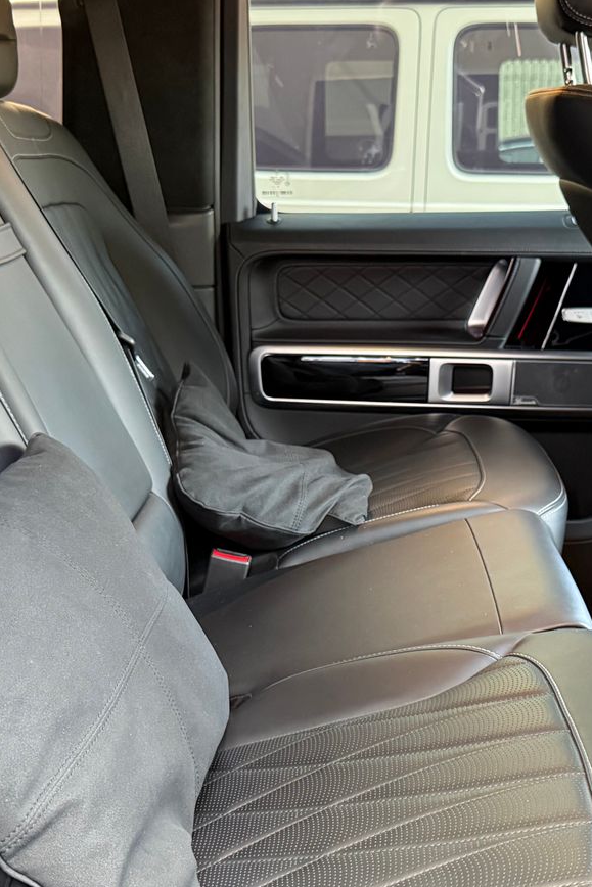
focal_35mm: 46
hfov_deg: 29.2
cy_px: 529
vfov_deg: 42.5
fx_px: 1134
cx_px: 358
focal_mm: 6.76
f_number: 1.78
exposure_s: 1/51
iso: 800
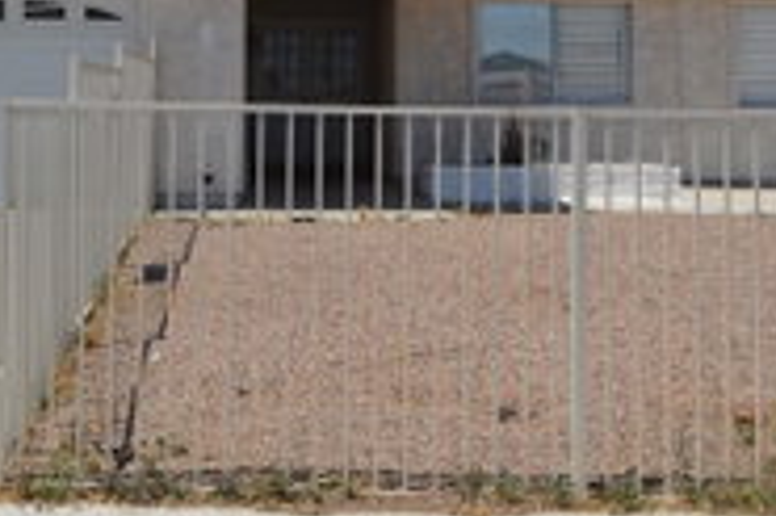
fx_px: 1249
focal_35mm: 58
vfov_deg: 22.7
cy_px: 38
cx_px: 222
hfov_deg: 34.0
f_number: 11
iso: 100
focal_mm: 14
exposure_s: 1/200
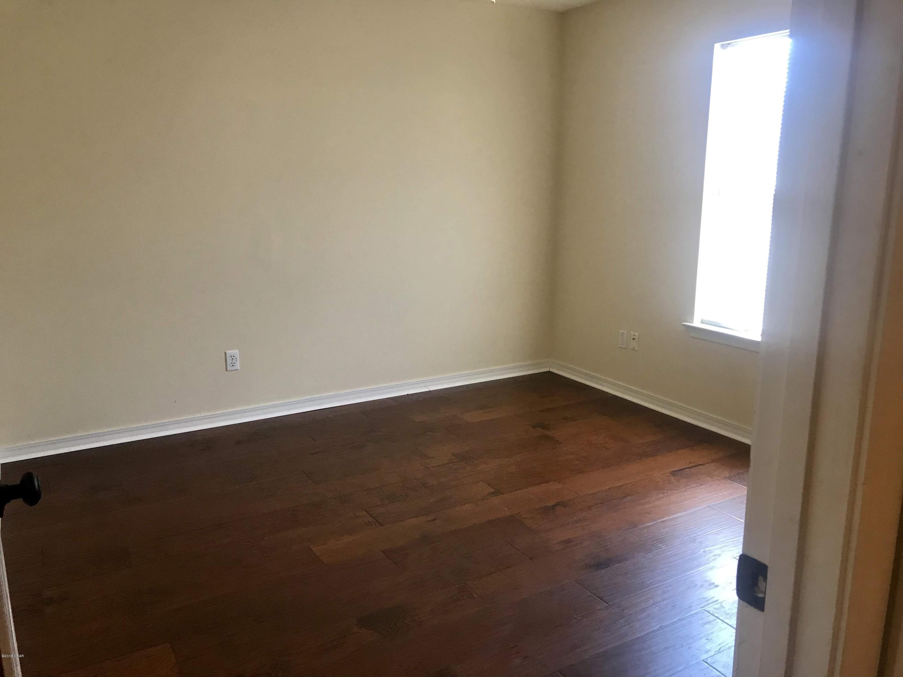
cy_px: 338
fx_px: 730
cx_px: 452
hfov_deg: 63.4
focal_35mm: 28
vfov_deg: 49.7
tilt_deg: -12.1
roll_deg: +0.3
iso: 32
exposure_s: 1/30
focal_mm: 3.99
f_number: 1.8
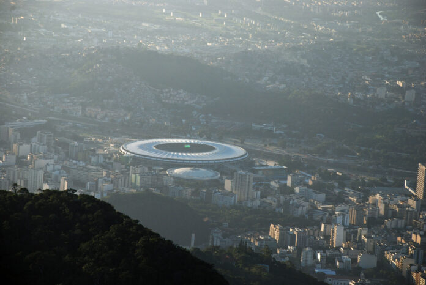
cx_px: 213
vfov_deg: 8.7
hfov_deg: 13.0
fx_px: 1866
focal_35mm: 158
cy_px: 142
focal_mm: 105
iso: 200
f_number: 5.6
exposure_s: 1/500
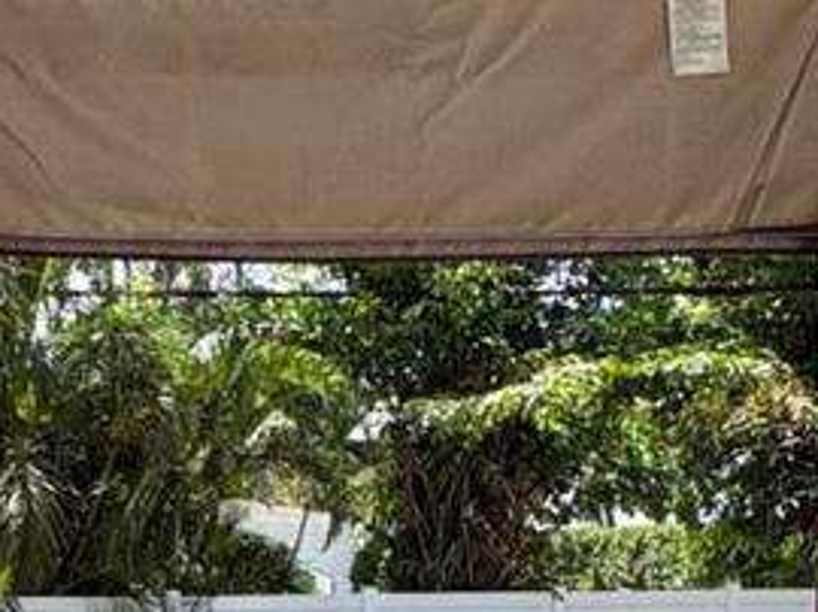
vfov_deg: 16.7
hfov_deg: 23.5
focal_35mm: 83
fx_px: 1960
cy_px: 800
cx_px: 336
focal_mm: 2.22
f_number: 2.2
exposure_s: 1/693
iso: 50
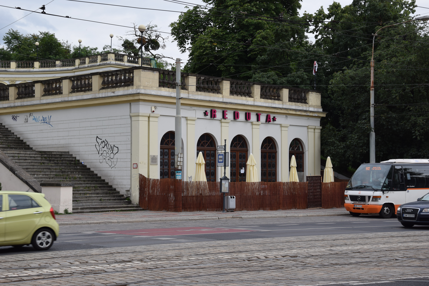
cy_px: 143
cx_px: 214
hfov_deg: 31.9
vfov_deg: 21.6
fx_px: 751
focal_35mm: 63
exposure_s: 1/250
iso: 280
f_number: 8
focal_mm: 42
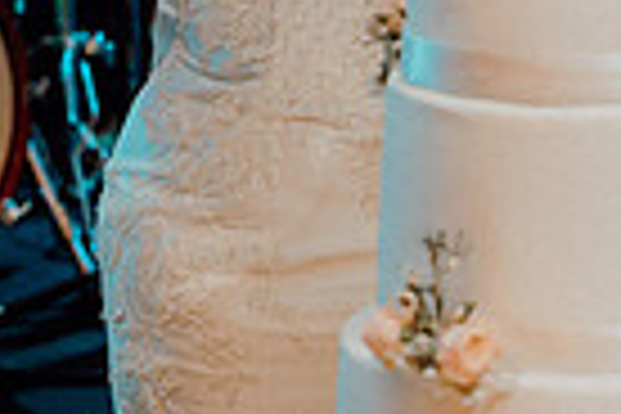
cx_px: 612
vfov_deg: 6.7
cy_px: -304
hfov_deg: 10.1
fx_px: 3484
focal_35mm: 202
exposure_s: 1/160
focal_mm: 48
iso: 2500
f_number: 3.5
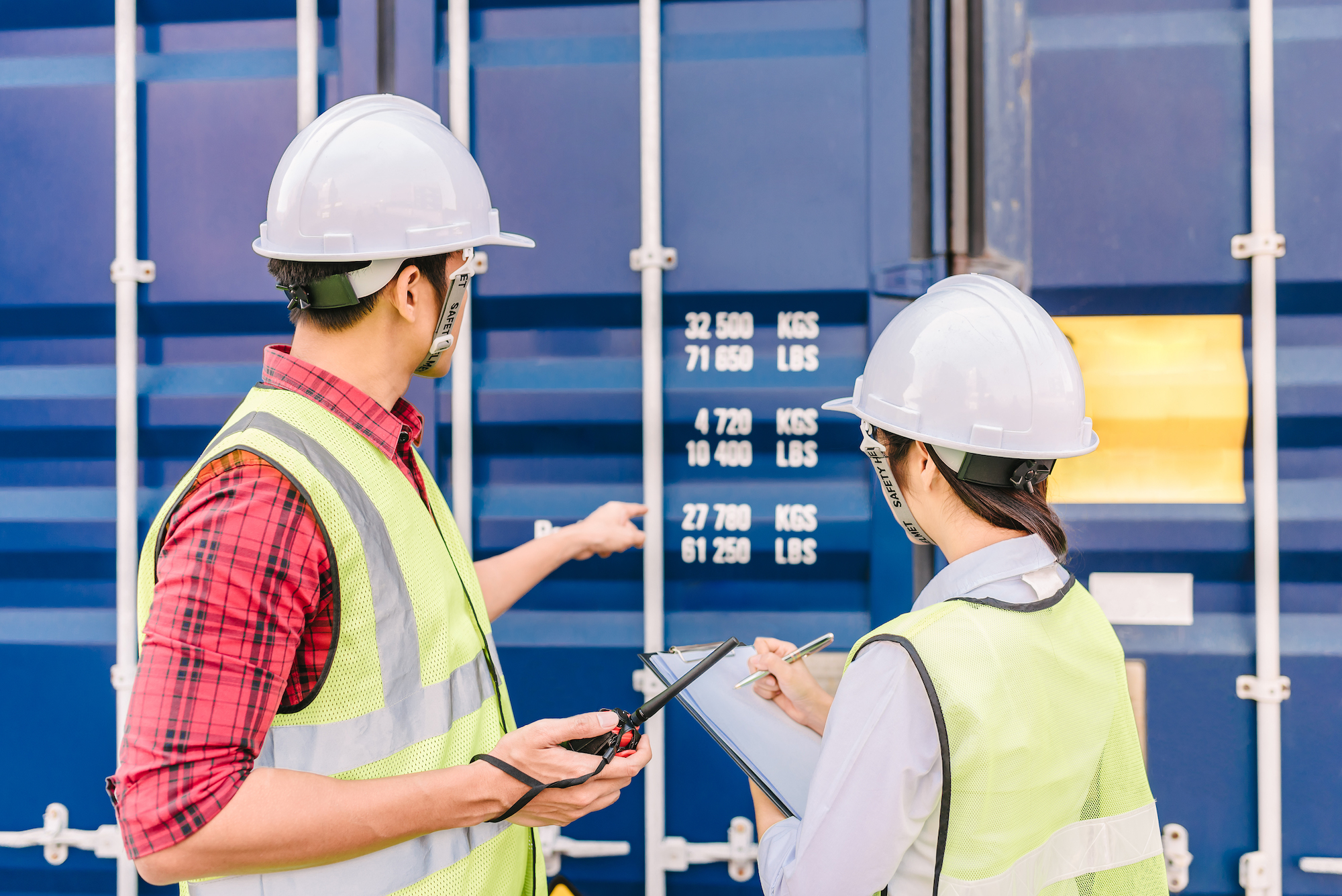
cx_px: 671
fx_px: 1305
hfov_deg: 54.4
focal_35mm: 35
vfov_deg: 37.9
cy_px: 448
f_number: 2.8
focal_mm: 35
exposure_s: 1/500
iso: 250
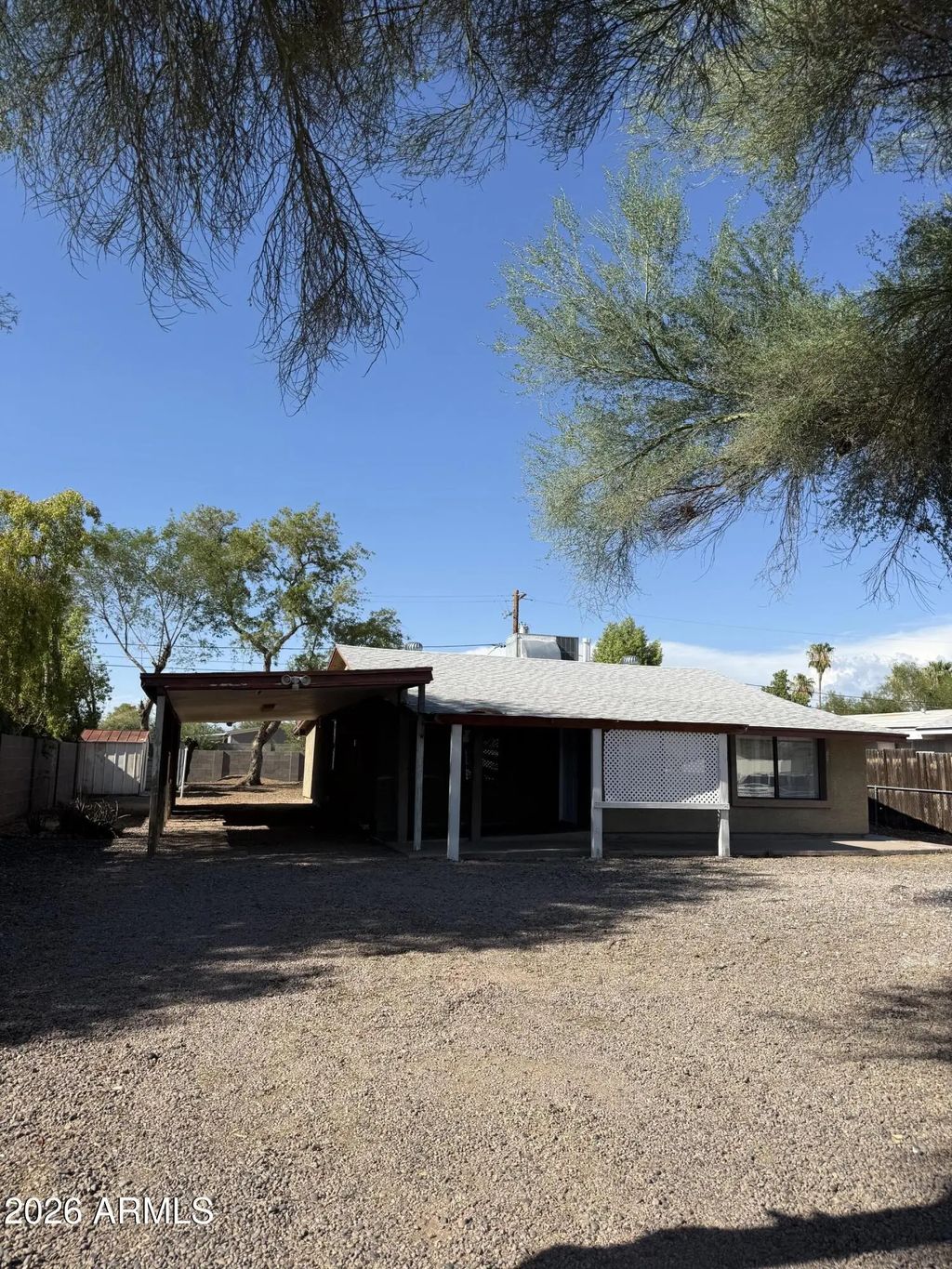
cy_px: 634
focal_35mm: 24
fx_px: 880
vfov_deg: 71.6
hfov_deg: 56.8
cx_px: 476
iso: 80
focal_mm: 6.76
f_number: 1.78
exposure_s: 1/4405
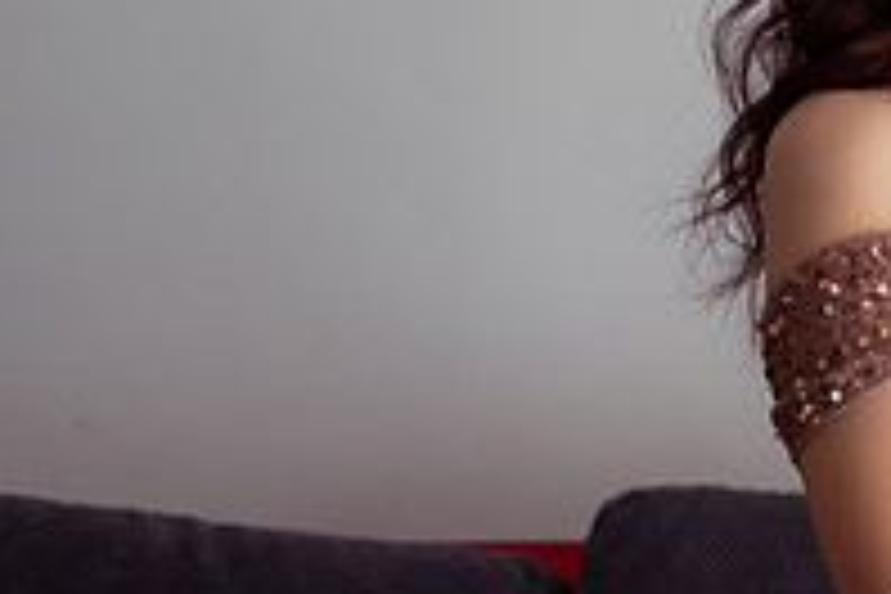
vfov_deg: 12.9
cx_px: 1215
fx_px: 2623
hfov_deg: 17.8
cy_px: 182
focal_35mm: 106
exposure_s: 1/200
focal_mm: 35
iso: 1250
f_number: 3.5
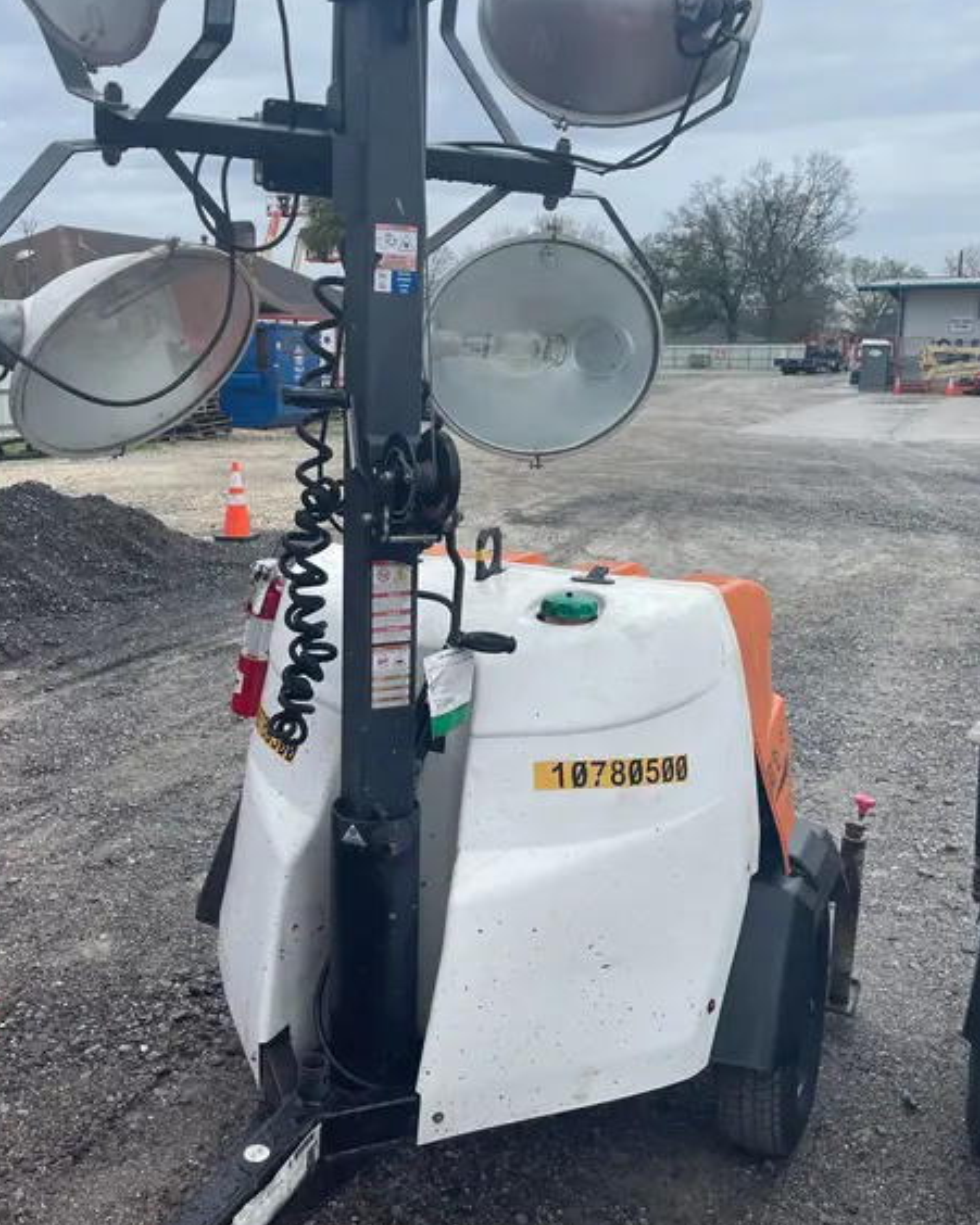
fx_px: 1197
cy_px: 577
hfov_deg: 44.5
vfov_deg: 54.2
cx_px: 465
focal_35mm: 33
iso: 32
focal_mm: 4.2
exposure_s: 1/1171
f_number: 1.6
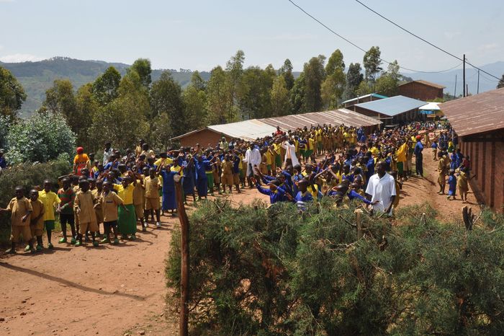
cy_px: 168
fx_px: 546
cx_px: 252
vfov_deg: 34.2
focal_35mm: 39
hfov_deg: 49.6
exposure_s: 1/200
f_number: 11
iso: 200
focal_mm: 26
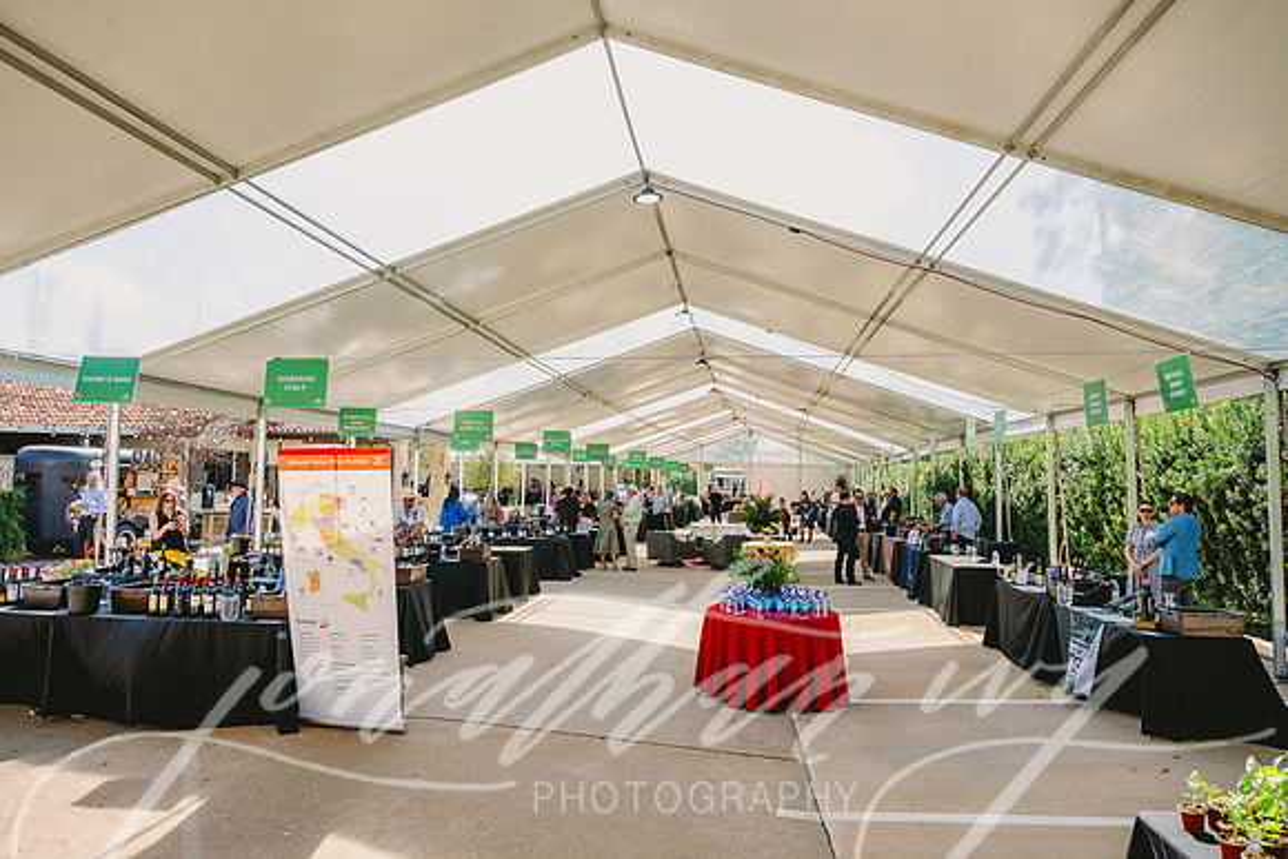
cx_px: 644
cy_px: 430
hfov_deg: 73.7
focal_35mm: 24
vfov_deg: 53.2
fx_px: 859
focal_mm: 24
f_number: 5.6
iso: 125
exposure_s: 1/250
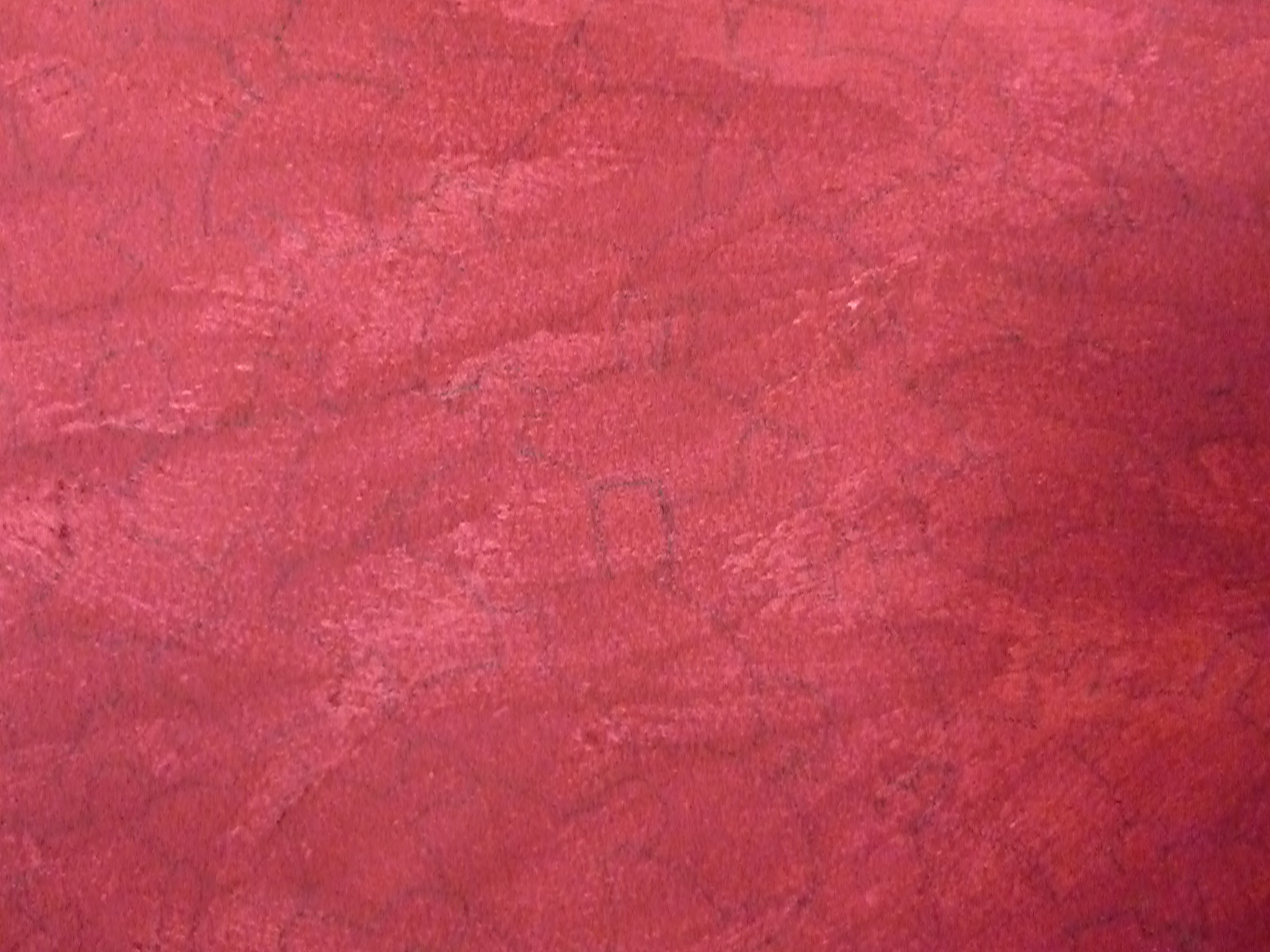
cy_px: 476
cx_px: 635
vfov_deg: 42.9
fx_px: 1211
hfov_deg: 55.4
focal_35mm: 33
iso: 1600
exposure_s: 1/250
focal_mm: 5.5
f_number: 2.8
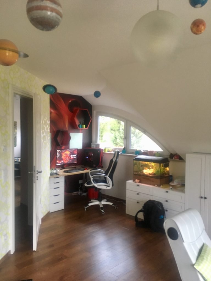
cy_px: 140
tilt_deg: -3.3
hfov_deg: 48.2
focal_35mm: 29
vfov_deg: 61.7
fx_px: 236
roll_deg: -0.5
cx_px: 106
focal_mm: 4.15
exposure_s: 1/20
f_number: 2.2
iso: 200
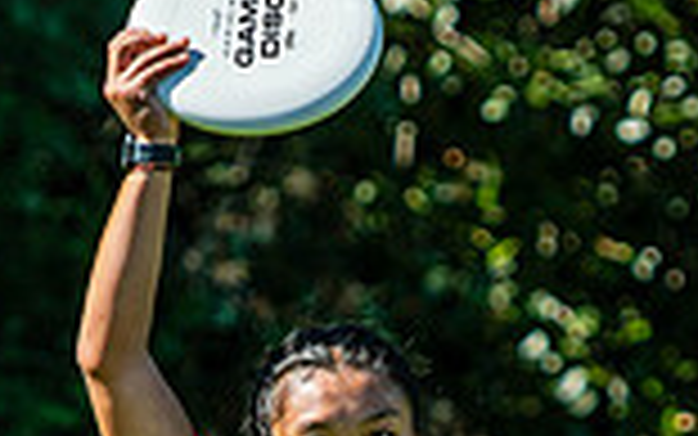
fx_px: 14729
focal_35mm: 774
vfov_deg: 1.7
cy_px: 753
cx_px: 374
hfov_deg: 2.7
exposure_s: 1/2500
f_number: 3.2
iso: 100
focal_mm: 135
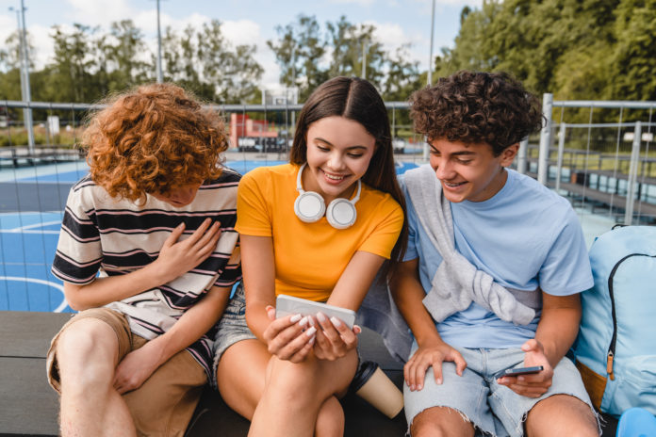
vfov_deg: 43.6
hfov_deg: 61.9
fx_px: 547
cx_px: 328
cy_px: 218
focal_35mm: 30
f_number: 4
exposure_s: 1/1250
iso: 250
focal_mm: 30
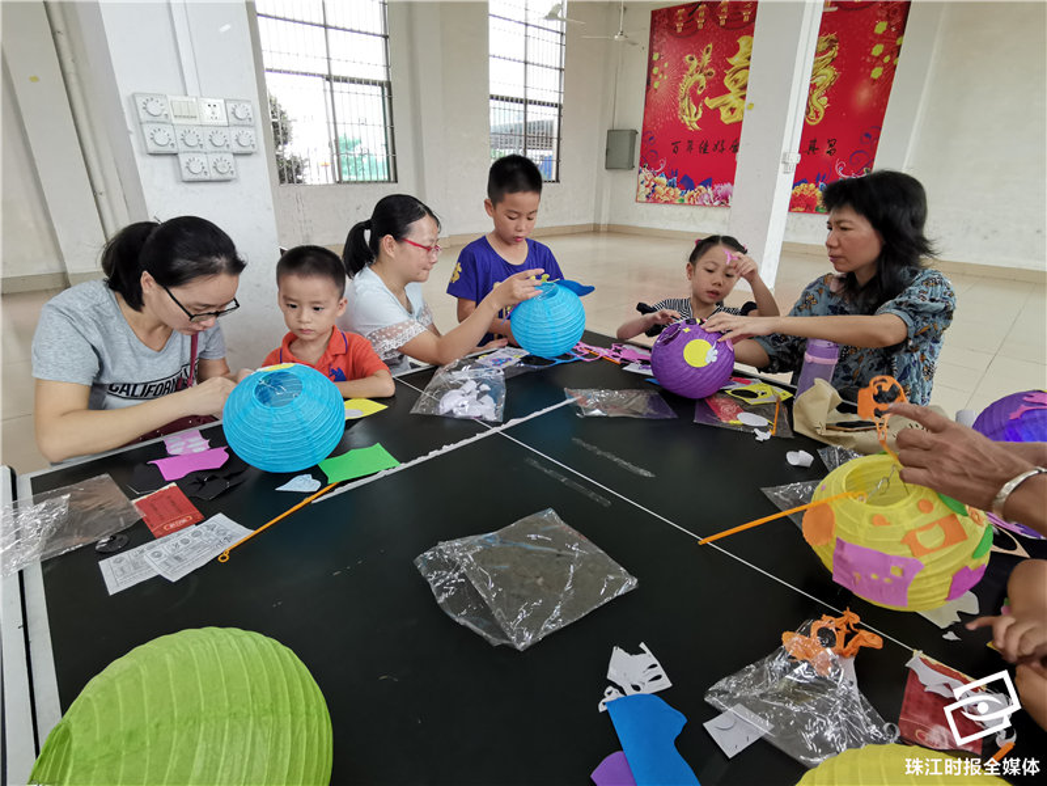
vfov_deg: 74.7
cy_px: 393
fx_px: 514
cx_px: 524
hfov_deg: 91.0
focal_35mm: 17
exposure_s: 1/50
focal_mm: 2.26
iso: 200
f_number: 2.2
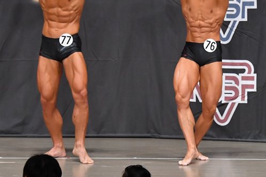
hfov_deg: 6.5
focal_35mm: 316
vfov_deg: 4.3
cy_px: 48
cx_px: 207
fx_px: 2335
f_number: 5.6
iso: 6400
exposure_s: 1/400
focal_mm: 135
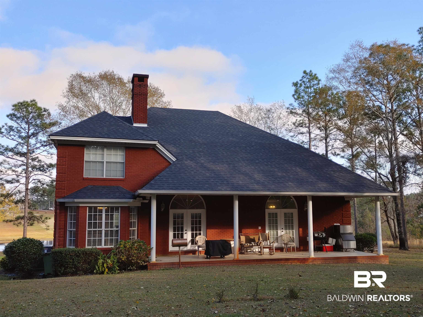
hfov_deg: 55.4
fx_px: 403
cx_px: 212
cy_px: 158
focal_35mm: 33
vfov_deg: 42.9
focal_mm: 5.58
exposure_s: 1/637
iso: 50
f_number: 1.8
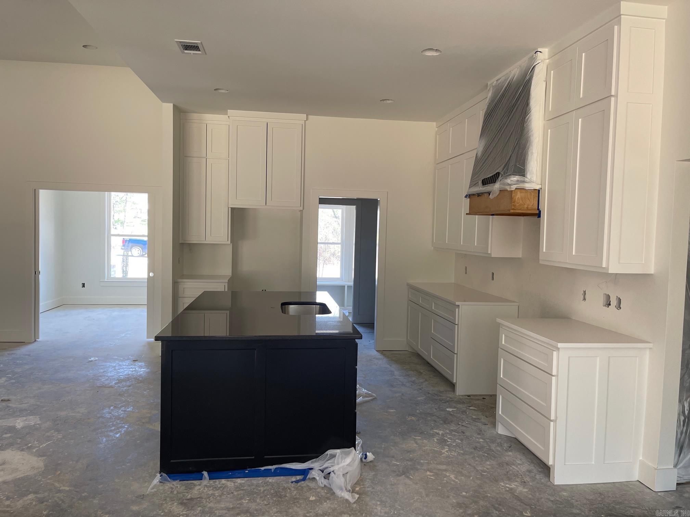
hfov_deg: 67.3
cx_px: 345
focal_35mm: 26
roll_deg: -1.7
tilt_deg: -3.6
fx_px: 518
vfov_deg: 53.1
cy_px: 258
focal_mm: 5.1
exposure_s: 1/121
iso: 125
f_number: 1.6
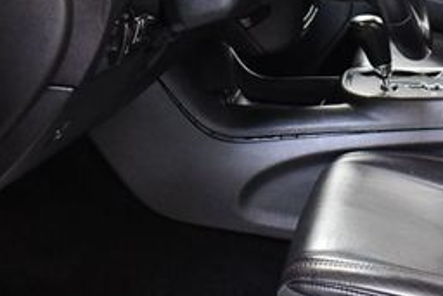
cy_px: -2
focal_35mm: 90
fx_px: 1108
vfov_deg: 14.9
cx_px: 441
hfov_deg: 21.8
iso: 3200
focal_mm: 18
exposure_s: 1/125
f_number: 3.5
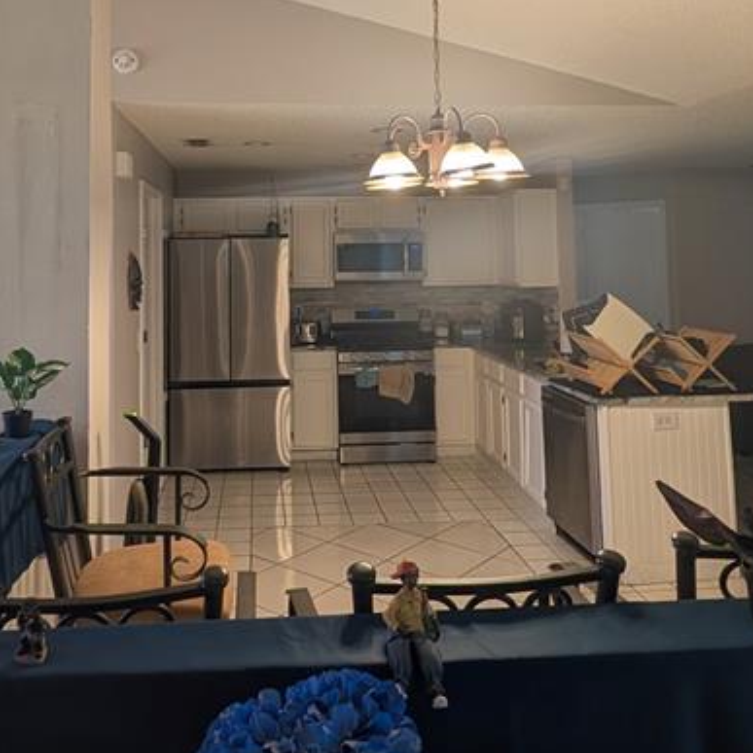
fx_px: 689
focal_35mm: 28
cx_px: 304
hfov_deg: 56.9
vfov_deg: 55.3
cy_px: 214
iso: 64
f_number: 1.7
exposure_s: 1/60
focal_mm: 2.02
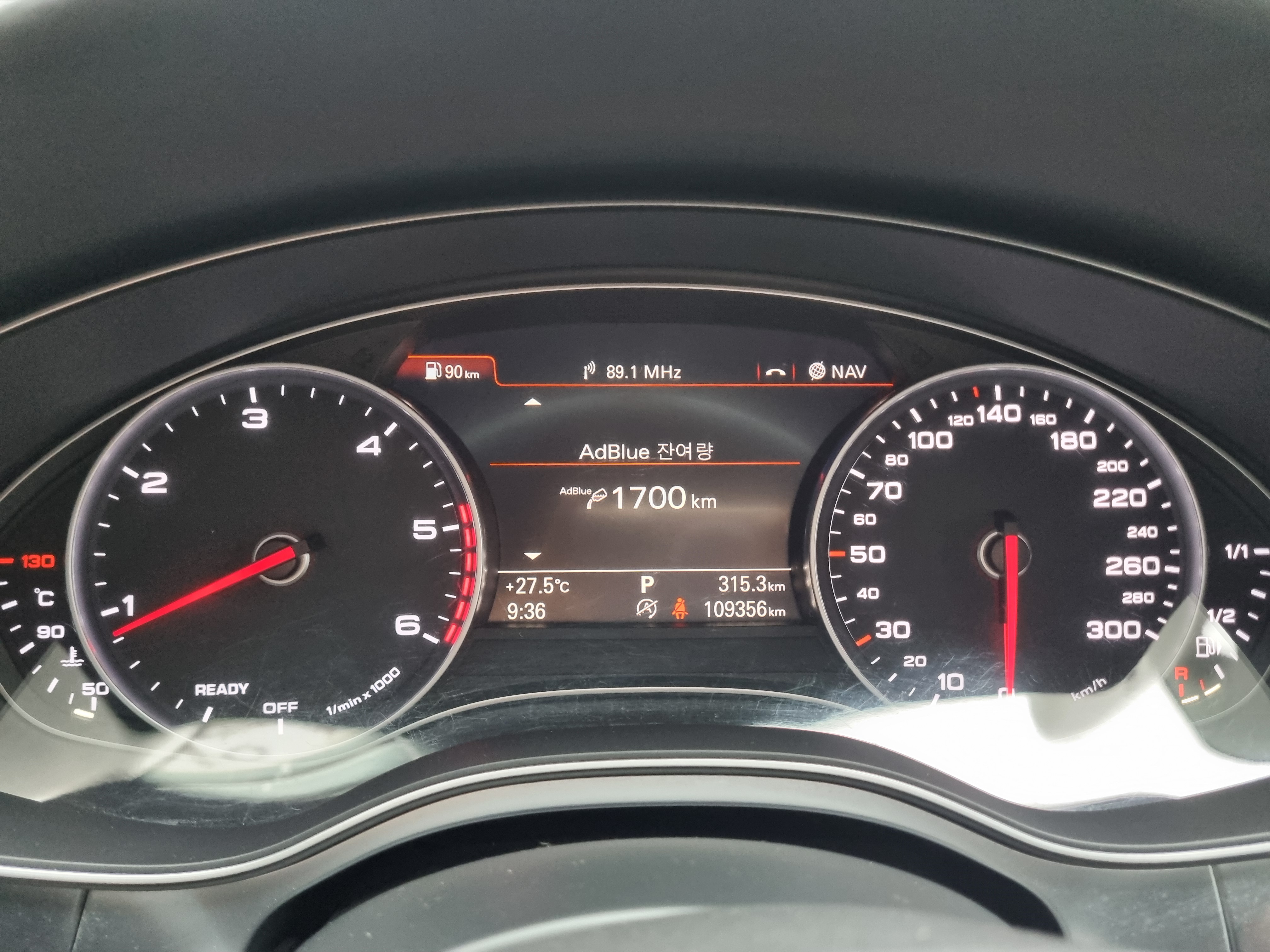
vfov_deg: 53.1
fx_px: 954
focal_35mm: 26
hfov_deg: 67.3
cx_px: 635
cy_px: 476
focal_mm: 5.4
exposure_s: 1/40
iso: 400
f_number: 1.8
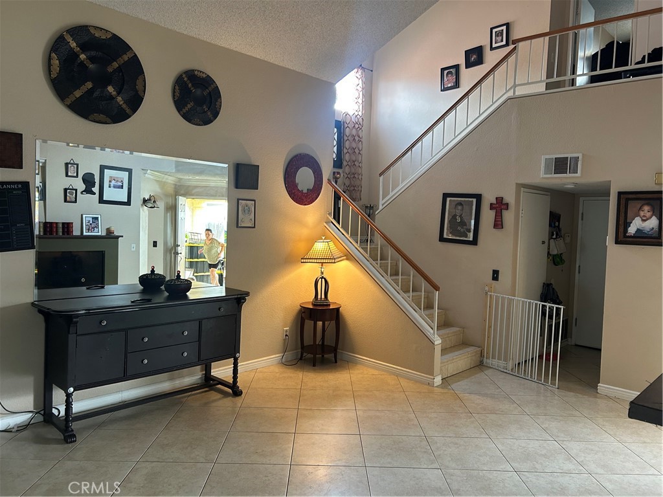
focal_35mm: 26
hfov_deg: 67.3
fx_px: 498
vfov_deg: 53.1
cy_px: 248
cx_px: 332
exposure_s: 1/60
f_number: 1.5
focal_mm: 5.7
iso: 160
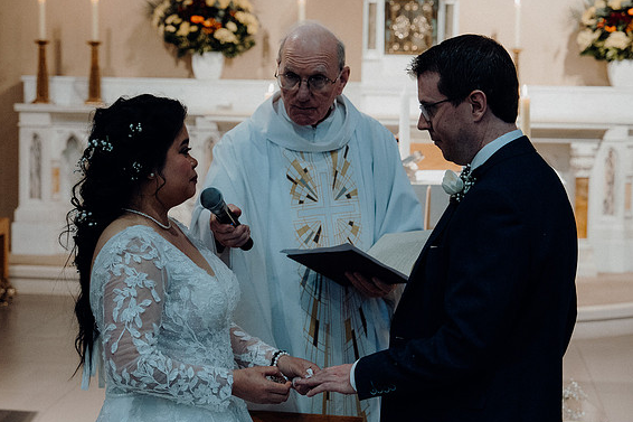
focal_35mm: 81
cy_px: 213
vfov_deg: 16.8
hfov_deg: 25.1
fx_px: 1424
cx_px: 310
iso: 2000
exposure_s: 1/160
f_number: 3.5
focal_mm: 53
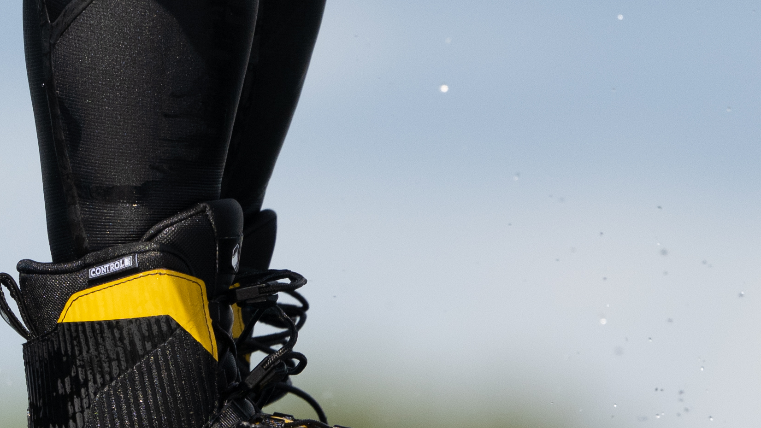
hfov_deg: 1.0
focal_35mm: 2095
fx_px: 42278
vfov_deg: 0.6
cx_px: 478
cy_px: -419
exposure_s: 1/2500
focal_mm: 400
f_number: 5.6
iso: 320
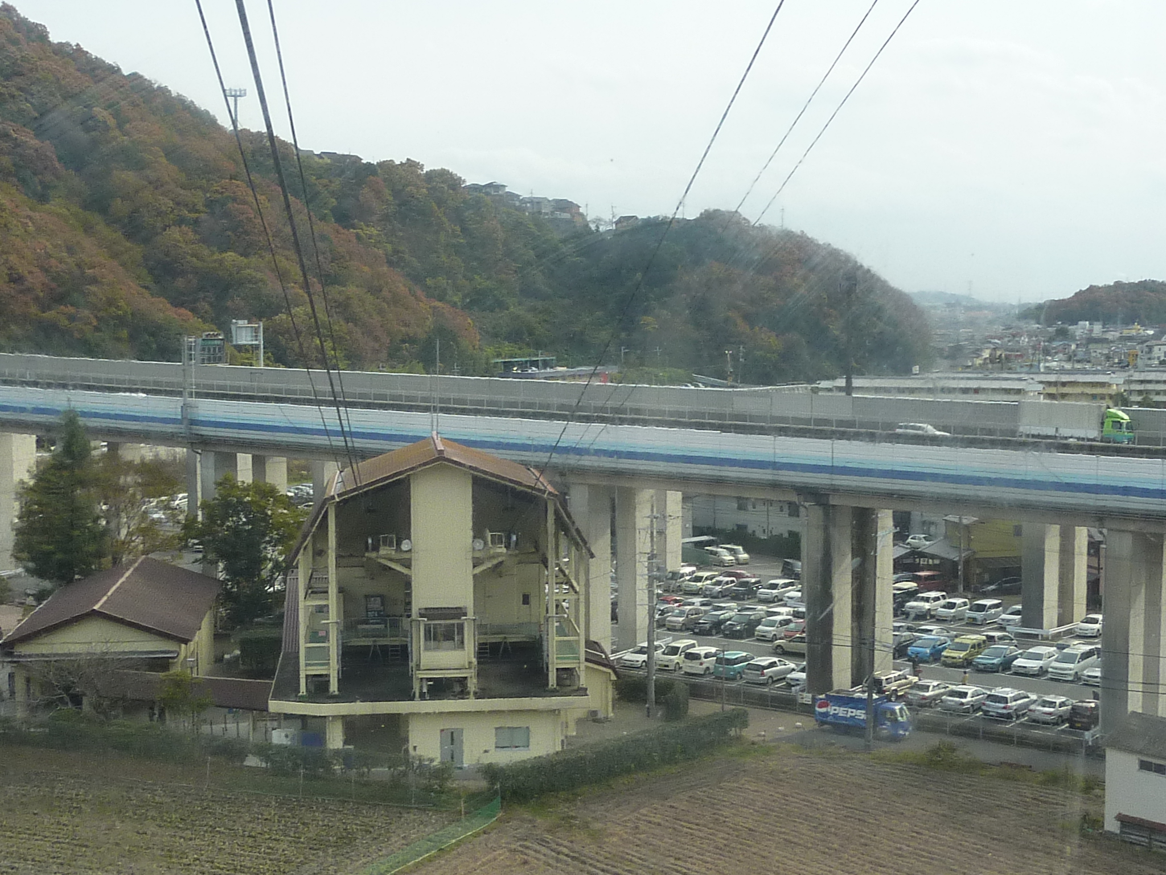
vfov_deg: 26.6
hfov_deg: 34.9
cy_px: 438
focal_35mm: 55
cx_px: 583
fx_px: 1853
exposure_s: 1/400
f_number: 4
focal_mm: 5
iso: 125
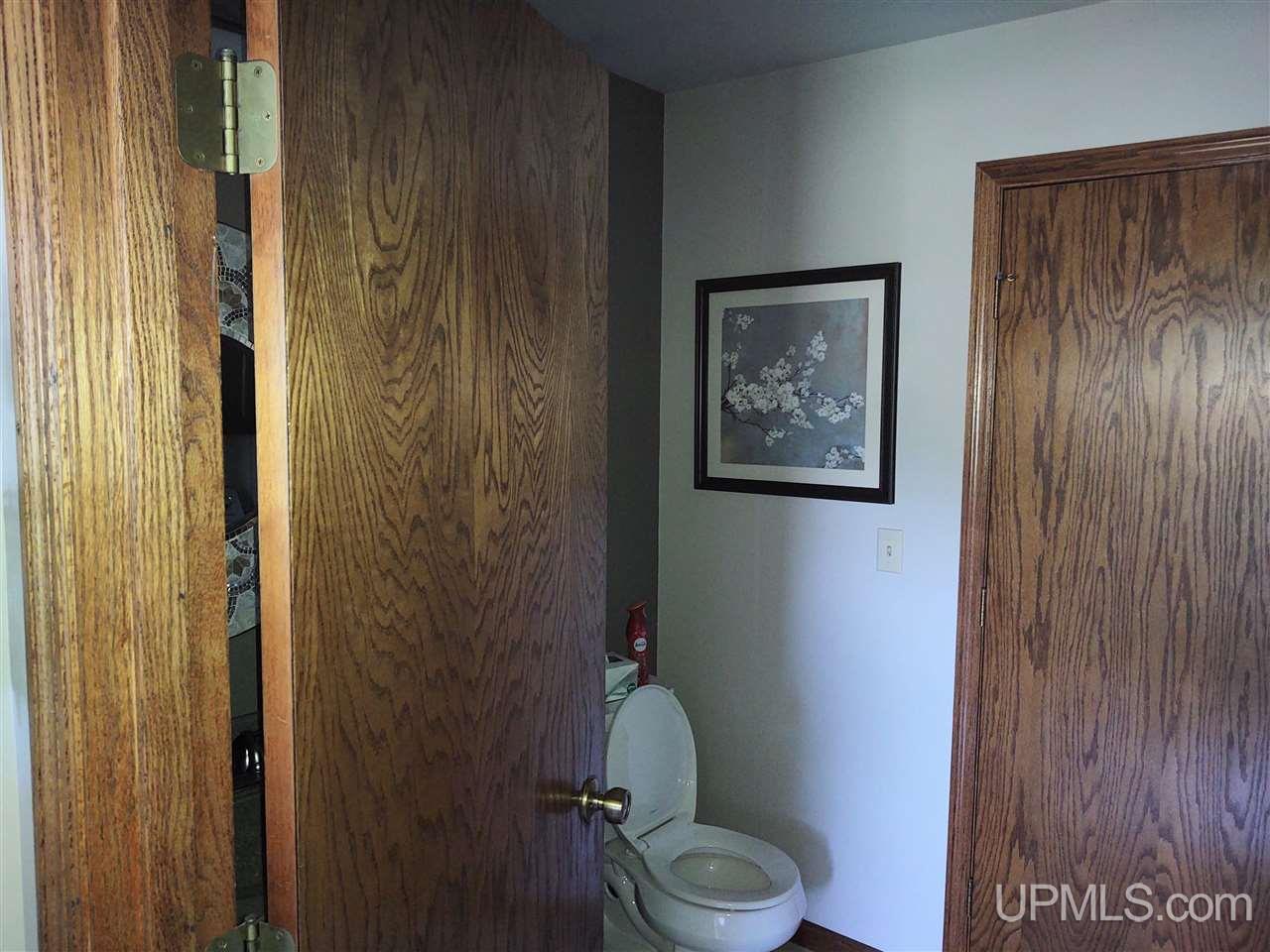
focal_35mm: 27
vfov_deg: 51.4
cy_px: 476
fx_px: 991
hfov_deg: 65.3
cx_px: 635
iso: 294
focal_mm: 4.75
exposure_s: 1/50
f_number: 1.7
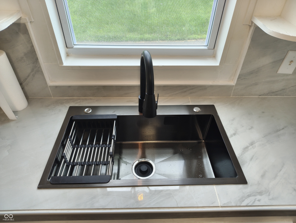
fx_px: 206
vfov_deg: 56.9
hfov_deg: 71.5
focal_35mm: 24
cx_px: 148
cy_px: 112
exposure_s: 1/100
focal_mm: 5.56
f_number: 1.88
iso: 85
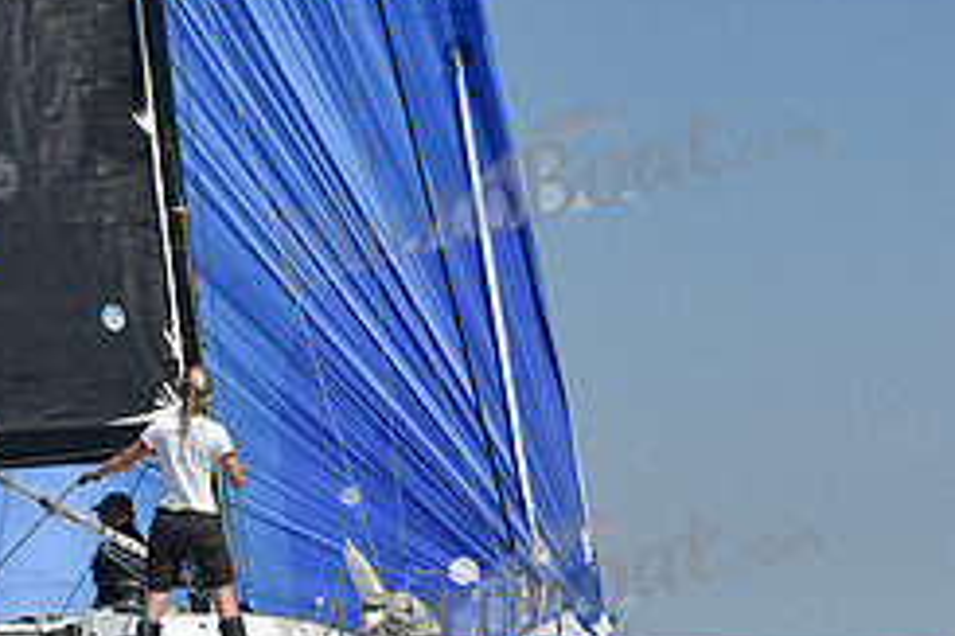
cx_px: 74
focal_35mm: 166
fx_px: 4401
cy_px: 447
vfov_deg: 8.3
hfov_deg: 12.3
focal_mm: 70
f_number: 9
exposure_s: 1/1250
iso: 250
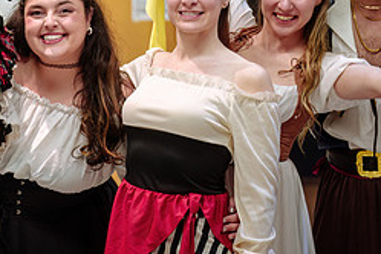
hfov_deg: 17.0
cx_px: 95
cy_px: 101
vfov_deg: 11.4
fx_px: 1270
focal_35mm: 120
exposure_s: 1/250
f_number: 2.2
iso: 800
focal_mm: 50
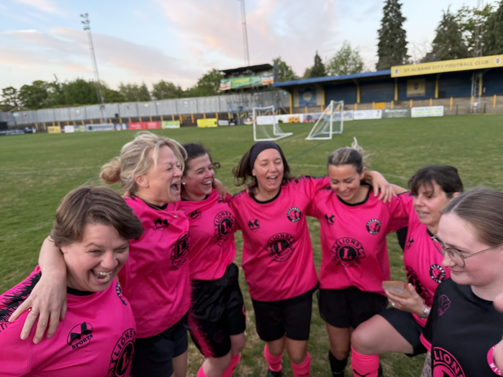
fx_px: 349
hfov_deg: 71.6
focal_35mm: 24
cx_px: 252
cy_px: 188
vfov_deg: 56.8
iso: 200
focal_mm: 6.76
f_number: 1.78
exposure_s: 1/121
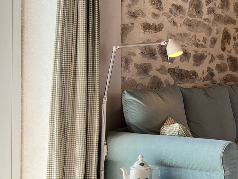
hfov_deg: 26.9
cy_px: 73
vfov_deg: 22.9
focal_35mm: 64
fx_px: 440
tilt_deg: -0.1
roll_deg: -0.3
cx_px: 283
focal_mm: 5.7
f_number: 1.5
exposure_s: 1/121
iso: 64
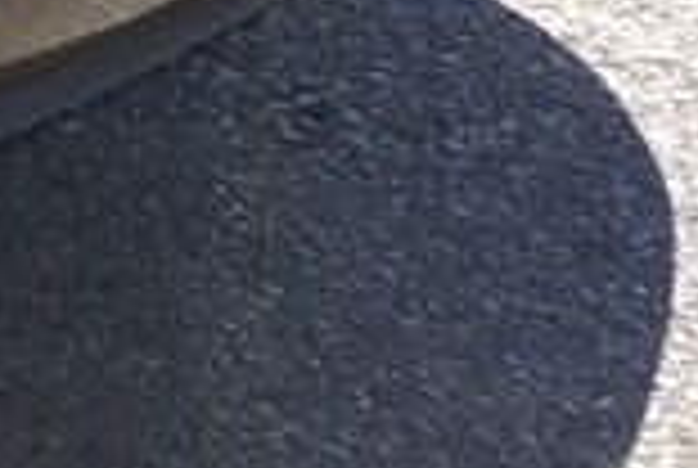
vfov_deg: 7.0
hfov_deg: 9.8
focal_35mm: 178
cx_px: -1121
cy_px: -875
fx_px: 3458
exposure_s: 1/250
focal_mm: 10
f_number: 6.3
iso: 160
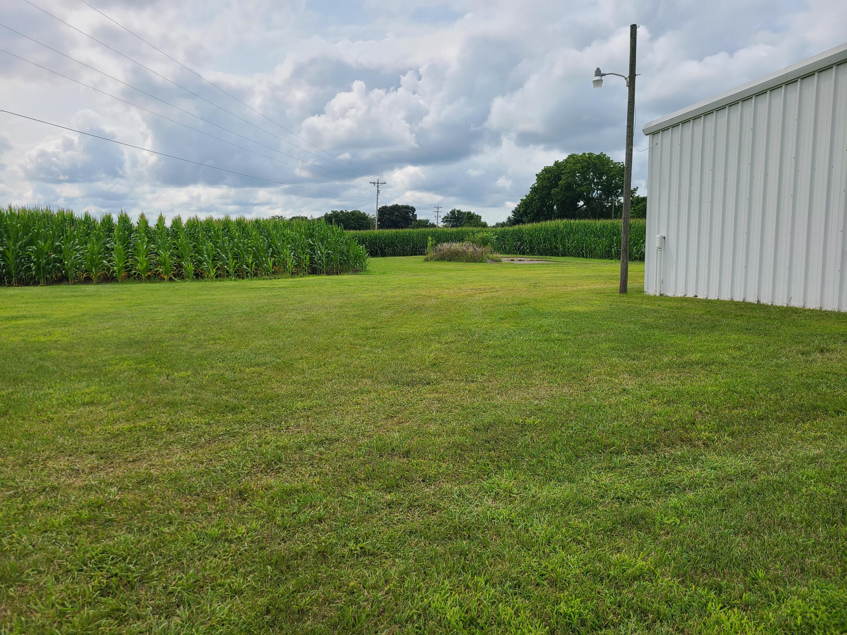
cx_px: 424
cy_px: 318
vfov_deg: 53.1
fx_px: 636
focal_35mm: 26
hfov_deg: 67.3
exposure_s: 1/2715
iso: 40
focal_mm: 5.4
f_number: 1.8
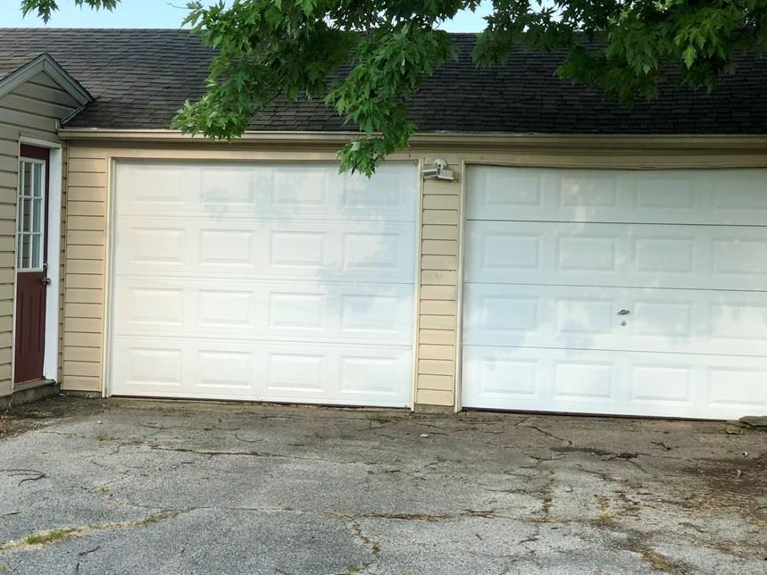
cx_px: 391
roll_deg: -0.7
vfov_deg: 23.6
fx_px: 1374
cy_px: 243
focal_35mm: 62
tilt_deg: +0.3
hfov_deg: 31.2
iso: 16
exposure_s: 1/309
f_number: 2.4
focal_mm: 6
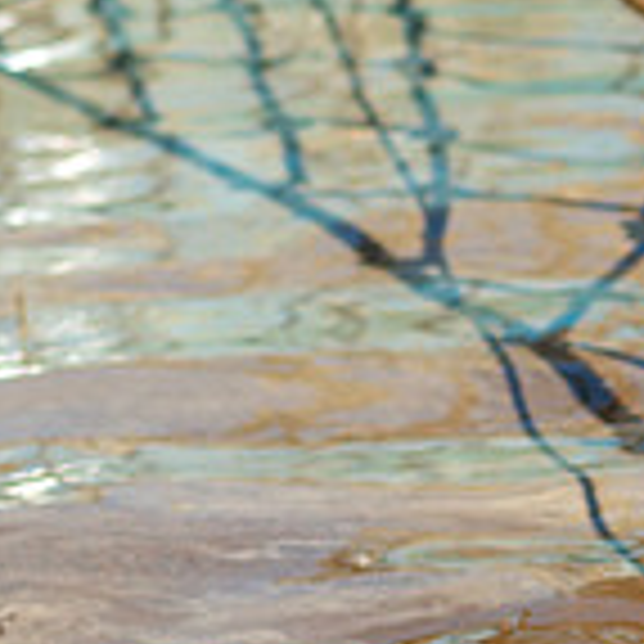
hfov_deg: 5.5
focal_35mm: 316
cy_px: 578
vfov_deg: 5.5
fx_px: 6651
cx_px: 642
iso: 100
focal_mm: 44
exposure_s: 1/1600
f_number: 4
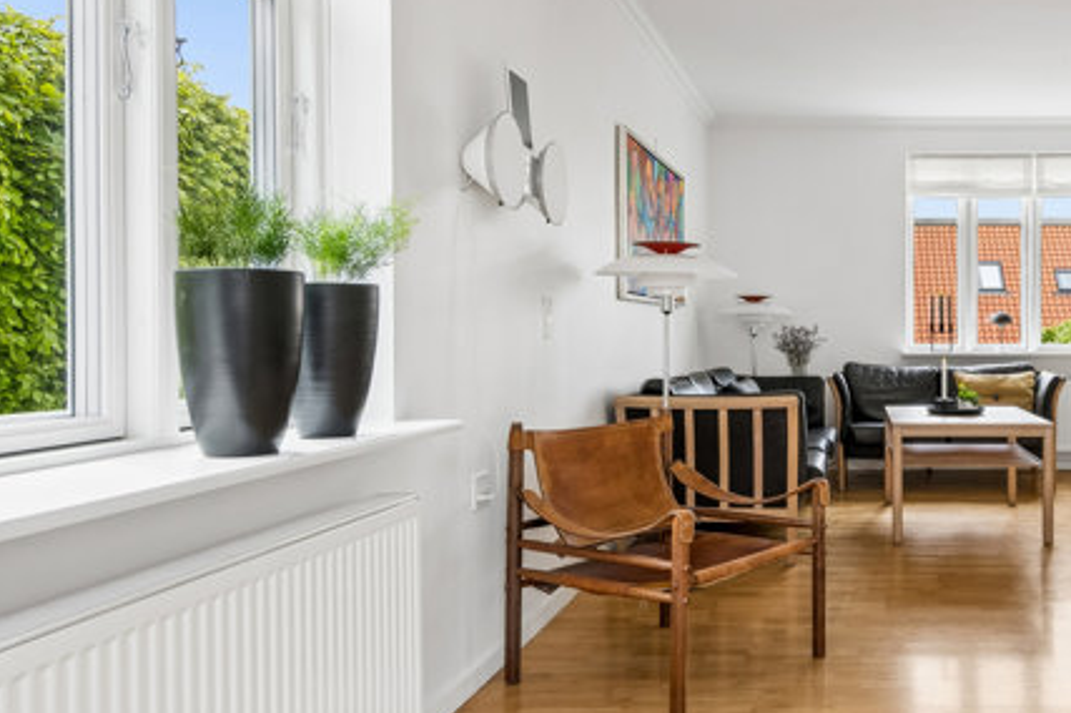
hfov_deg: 56.1
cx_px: 858
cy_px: 353
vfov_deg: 42.3
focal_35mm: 31
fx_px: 920
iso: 200
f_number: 8
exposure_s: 1/80
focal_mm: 11
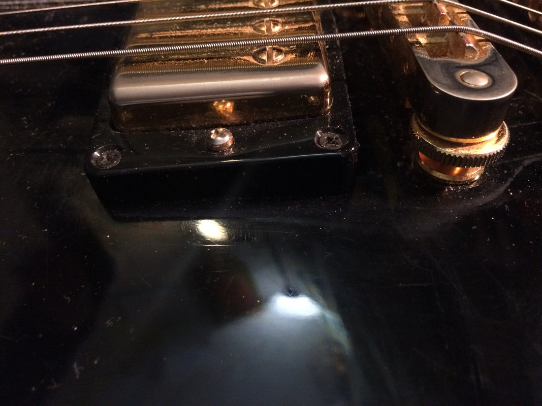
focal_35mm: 29
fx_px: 454
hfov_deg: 61.7
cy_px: 203
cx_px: 271
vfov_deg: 48.2
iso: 250
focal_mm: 4.15
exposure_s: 1/17
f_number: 2.2
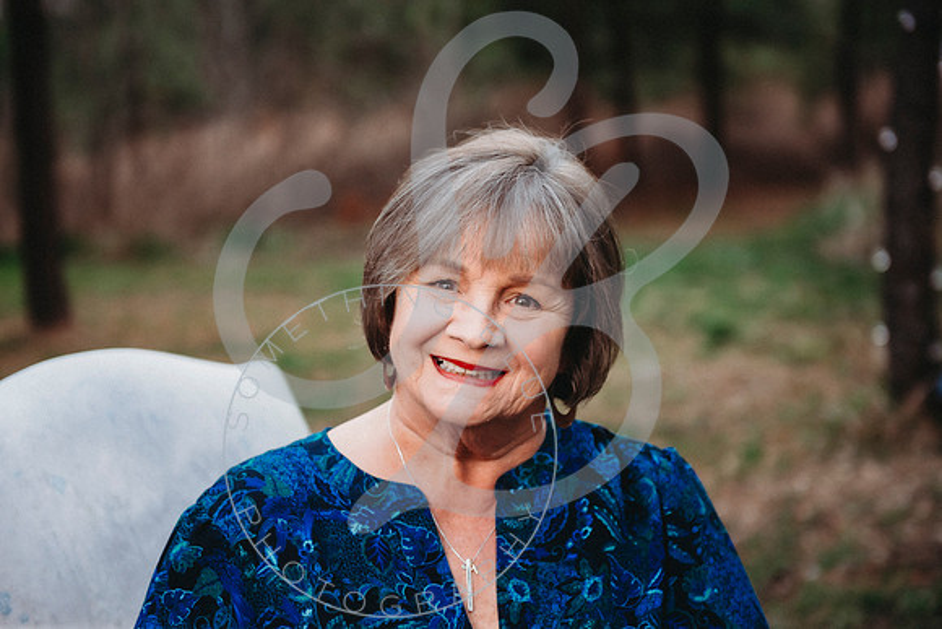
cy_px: 325
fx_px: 1893
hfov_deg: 27.9
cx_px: 471
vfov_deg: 18.8
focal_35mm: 72
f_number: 2.8
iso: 400
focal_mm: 70
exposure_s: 1/250
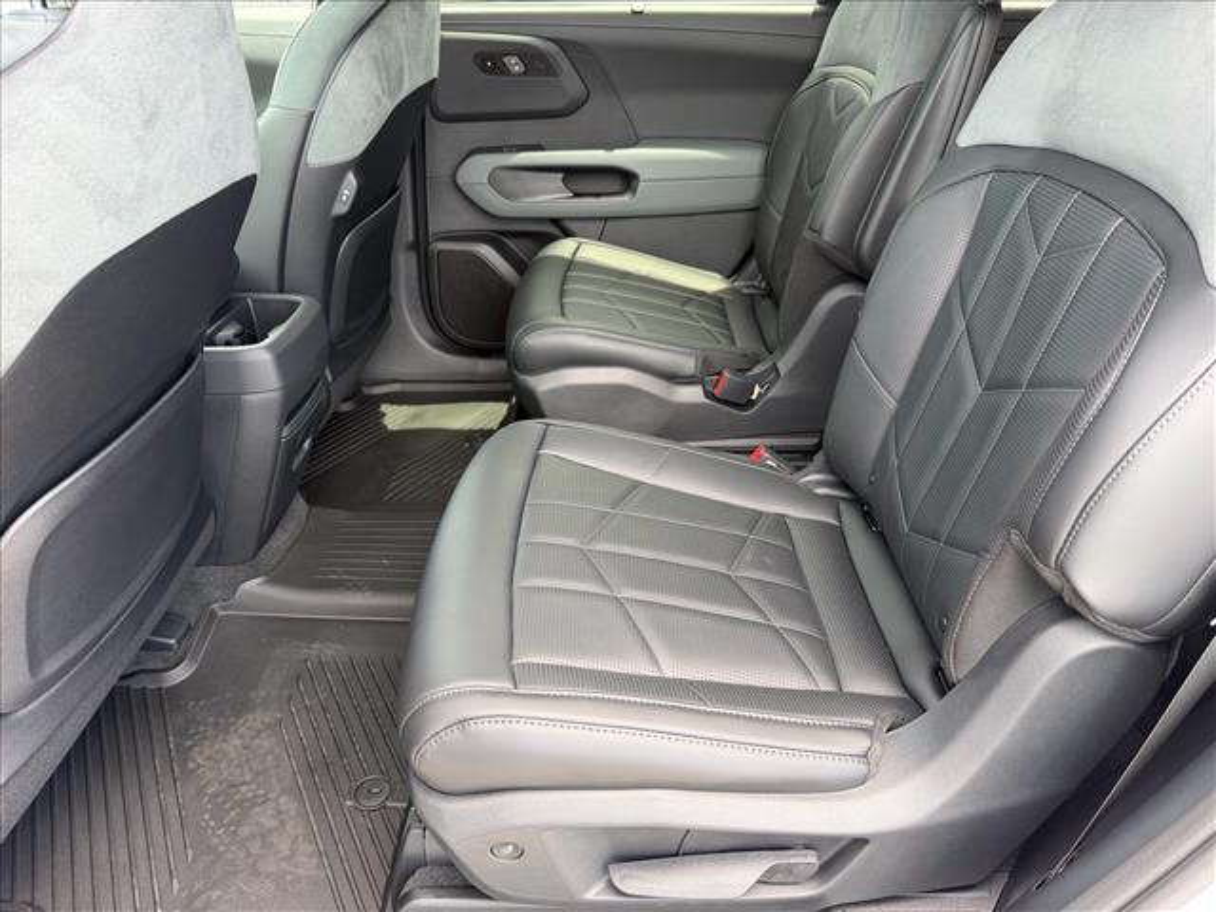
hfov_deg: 71.6
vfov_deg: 56.8
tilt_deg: -33.0
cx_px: 608
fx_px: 843
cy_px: 456
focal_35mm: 24
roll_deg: +3.3
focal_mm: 6.76
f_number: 1.78
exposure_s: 1/121
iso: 125
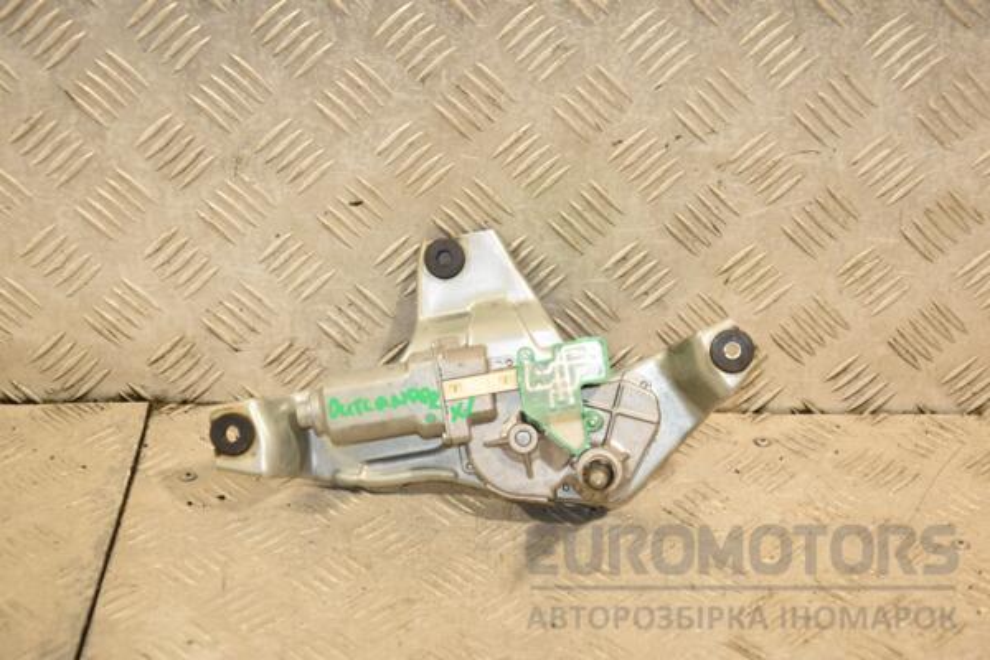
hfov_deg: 26.0
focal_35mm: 78
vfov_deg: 17.5
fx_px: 2145
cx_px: 495
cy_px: 330
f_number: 5
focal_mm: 52
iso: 800
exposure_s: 1/200
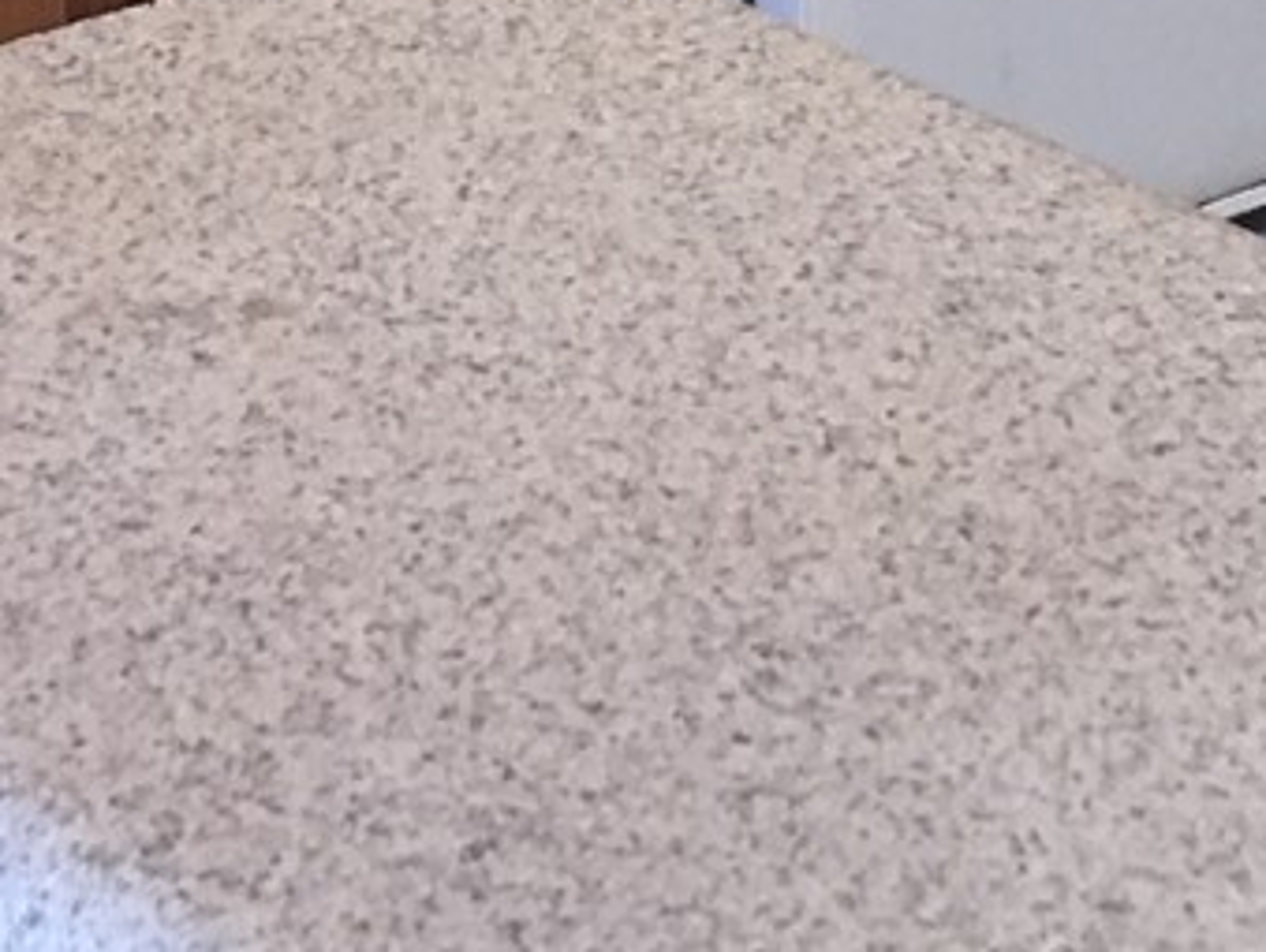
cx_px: 986
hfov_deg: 11.3
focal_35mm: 175
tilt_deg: -6.2
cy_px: -1490
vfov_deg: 7.8
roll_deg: +0.9
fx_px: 6407
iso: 40
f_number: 2.2
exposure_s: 1/30
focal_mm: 4.15
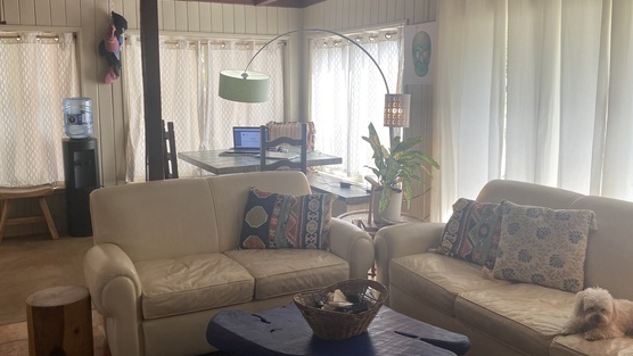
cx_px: 311
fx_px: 571
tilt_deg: -4.0
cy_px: 148
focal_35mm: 34
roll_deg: +0.3
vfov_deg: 34.6
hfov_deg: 58.0
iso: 64
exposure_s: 1/120
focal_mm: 4.25
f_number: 1.8
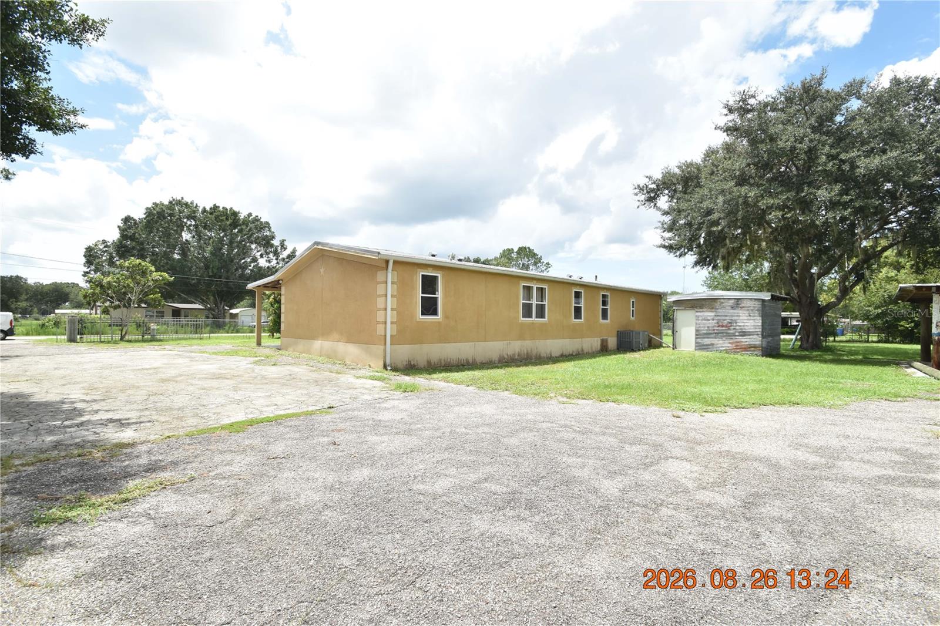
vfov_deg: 77.3
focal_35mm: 15
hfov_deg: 100.4
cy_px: 313
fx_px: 392
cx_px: 470
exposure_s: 1/350
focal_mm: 10
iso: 200
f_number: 9.5
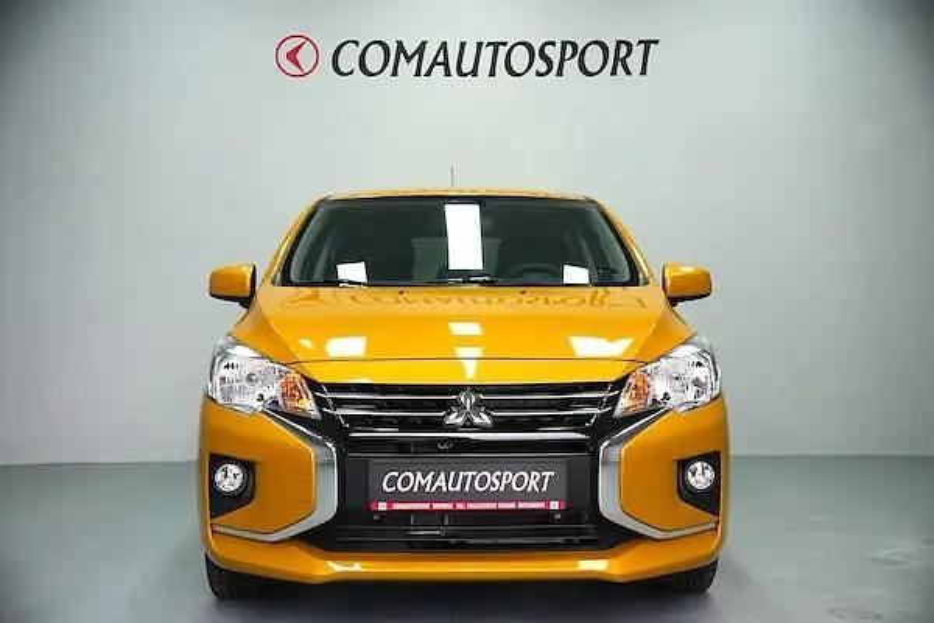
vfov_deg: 31.9
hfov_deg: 46.4
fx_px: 1090
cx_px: 467
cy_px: 312
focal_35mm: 42
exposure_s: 1/160
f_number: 4
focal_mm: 28.2
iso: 400
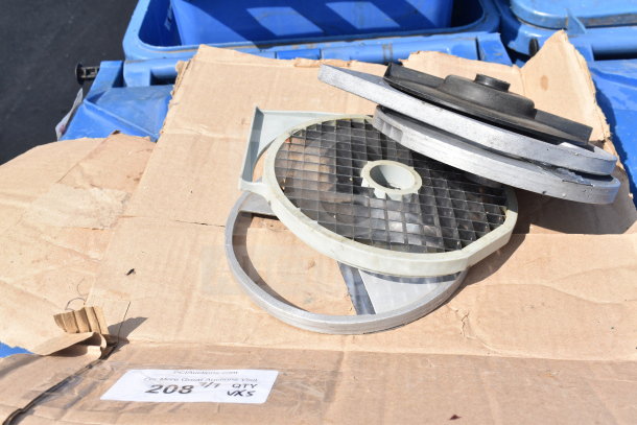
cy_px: 212
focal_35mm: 39
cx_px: 318
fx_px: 690
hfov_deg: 49.5
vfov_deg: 34.2
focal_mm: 26
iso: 200
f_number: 9
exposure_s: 1/320
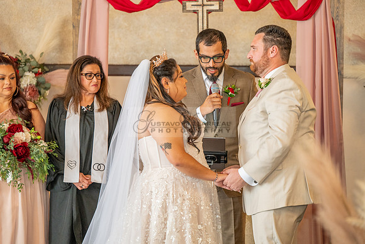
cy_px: 122
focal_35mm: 130
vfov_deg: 10.6
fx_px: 1318
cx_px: 182
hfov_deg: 15.8
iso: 1600
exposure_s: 1/125
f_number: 2.8
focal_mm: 130
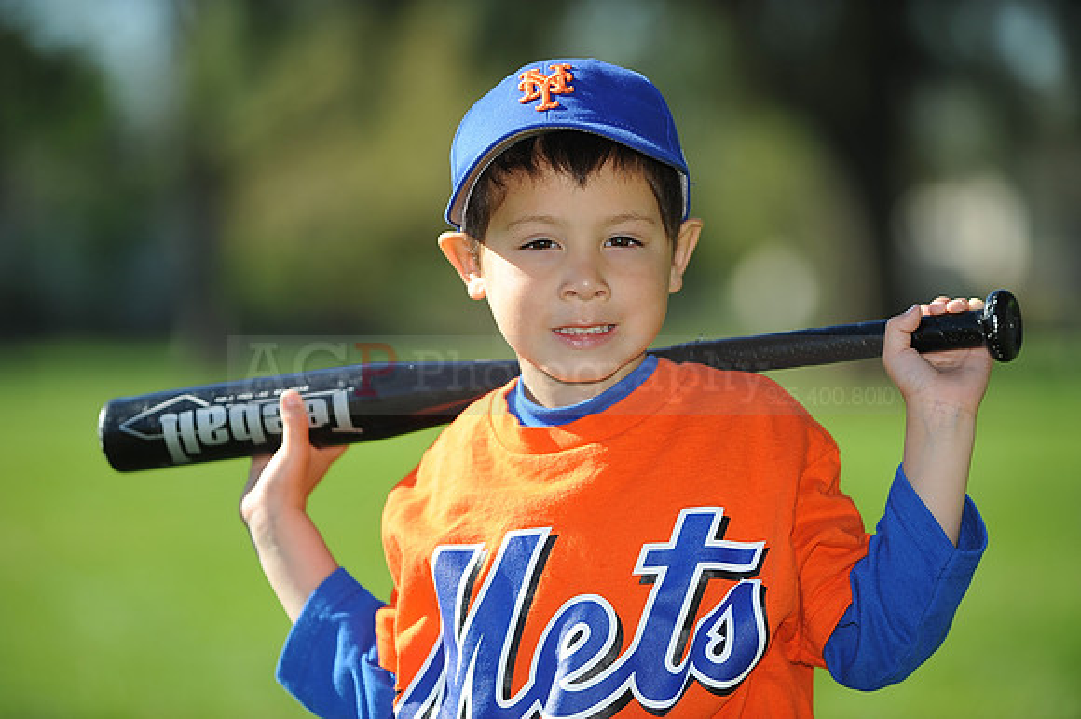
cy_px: 360
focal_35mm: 165
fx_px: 4952
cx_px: 540
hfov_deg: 12.5
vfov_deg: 8.3
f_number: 4
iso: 200
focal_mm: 165
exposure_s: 1/1000
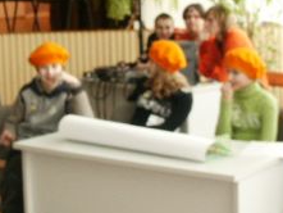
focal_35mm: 95
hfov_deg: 20.6
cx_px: 128
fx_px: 777
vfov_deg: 15.5
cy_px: 59
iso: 200
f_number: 3
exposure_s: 1/90
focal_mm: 7.18
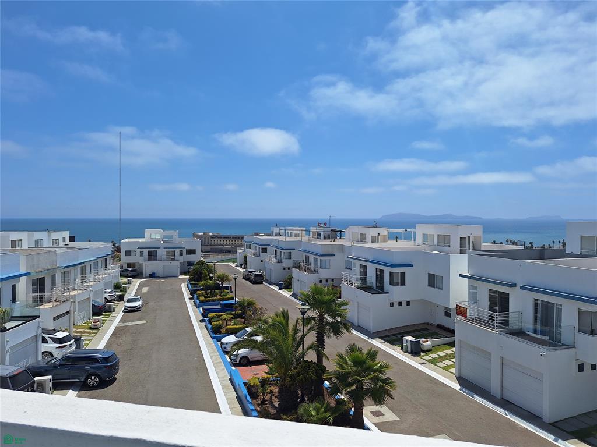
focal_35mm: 23
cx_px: 298
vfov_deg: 58.9
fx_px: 397
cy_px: 224
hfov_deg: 73.9
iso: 40
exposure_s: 1/5618
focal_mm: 5.54
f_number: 1.8
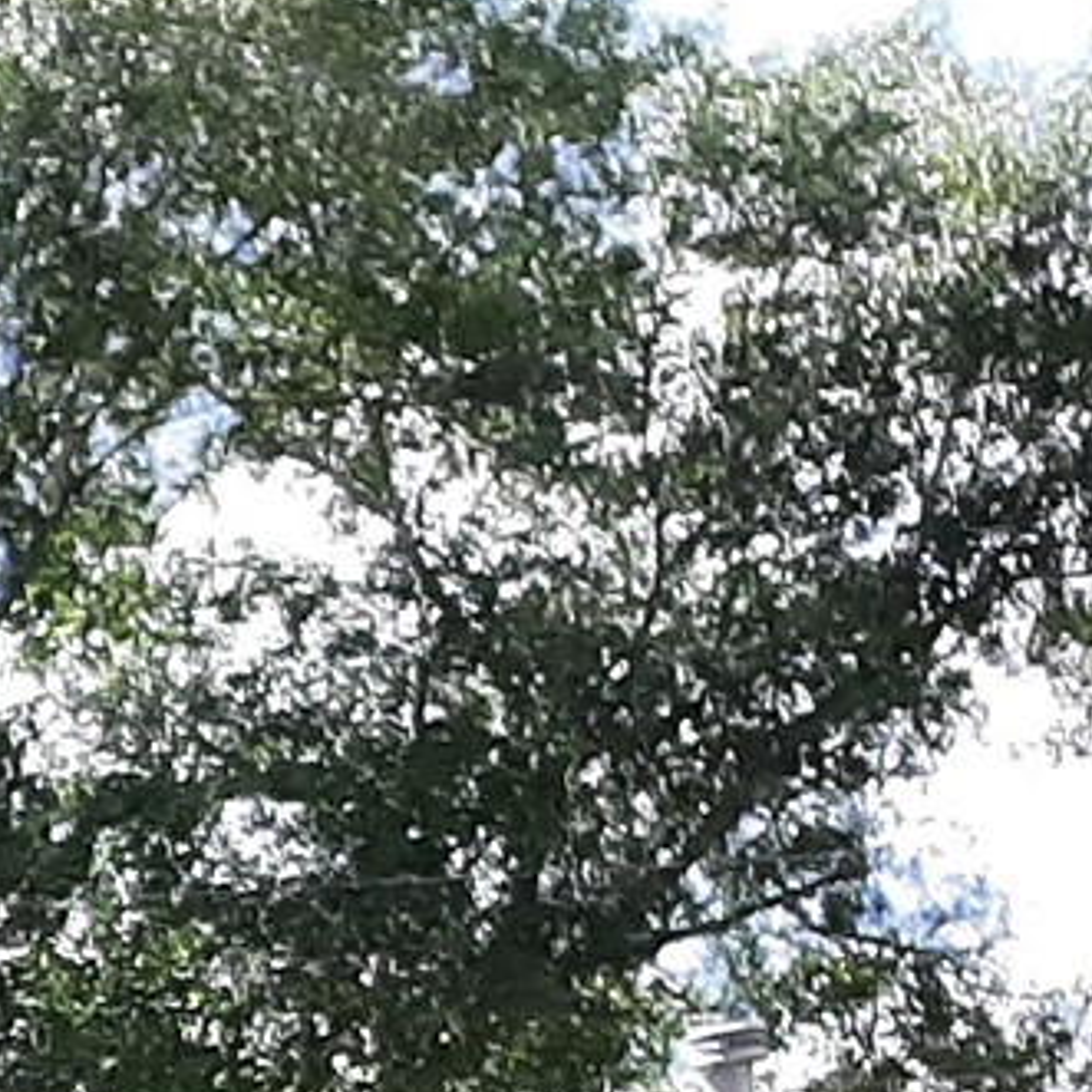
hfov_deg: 9.8
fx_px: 5068
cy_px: 2458
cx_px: -2042
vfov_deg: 10.8
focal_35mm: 142
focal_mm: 3.93
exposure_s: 1/746
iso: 40
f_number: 1.7
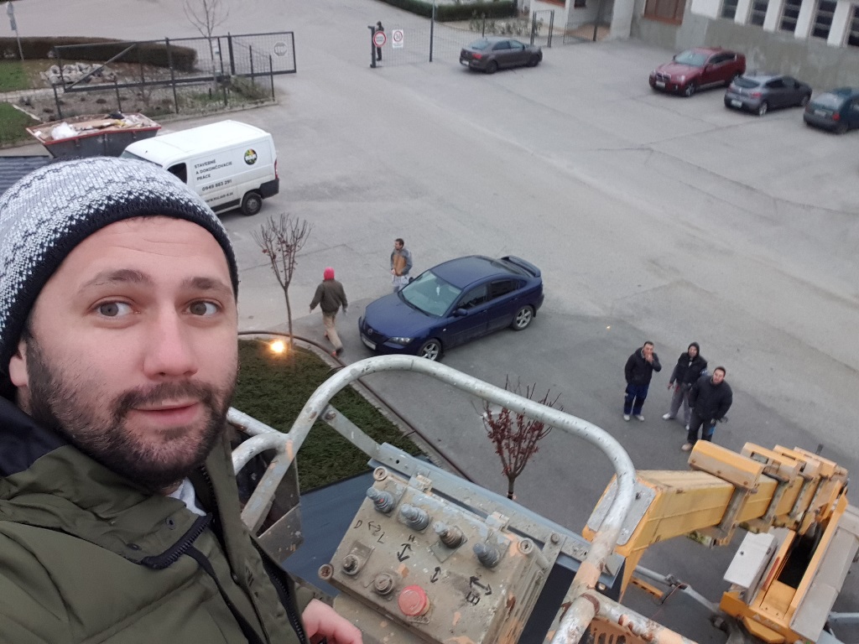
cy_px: 322
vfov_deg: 45.4
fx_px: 769
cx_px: 430
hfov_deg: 58.4
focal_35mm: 31
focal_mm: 2.92
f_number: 1.7
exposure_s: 1/25
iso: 160
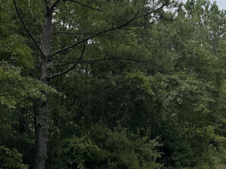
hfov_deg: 35.3
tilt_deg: +12.1
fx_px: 346
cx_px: 171
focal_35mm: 53
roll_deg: +2.9
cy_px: 52
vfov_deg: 27.3
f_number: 1.78
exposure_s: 1/5714
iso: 80
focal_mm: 6.76
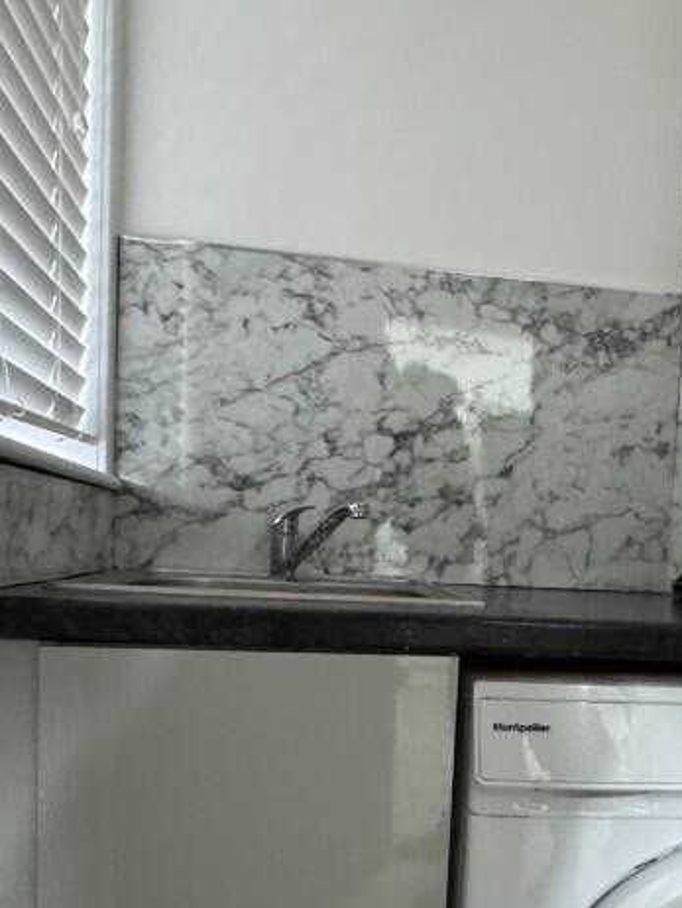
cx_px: 425
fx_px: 814
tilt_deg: -5.8
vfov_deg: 56.9
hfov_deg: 45.1
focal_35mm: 31
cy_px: 613
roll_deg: -2.6
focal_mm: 2.22
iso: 1000
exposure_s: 1/50
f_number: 2.2
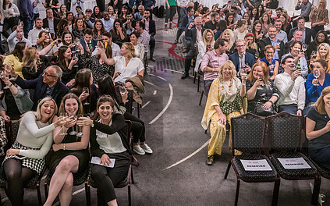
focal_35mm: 35
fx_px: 315
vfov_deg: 35.8
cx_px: 157
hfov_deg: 55.3
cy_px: 67
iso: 3200
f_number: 2.8
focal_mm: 24
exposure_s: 1/60
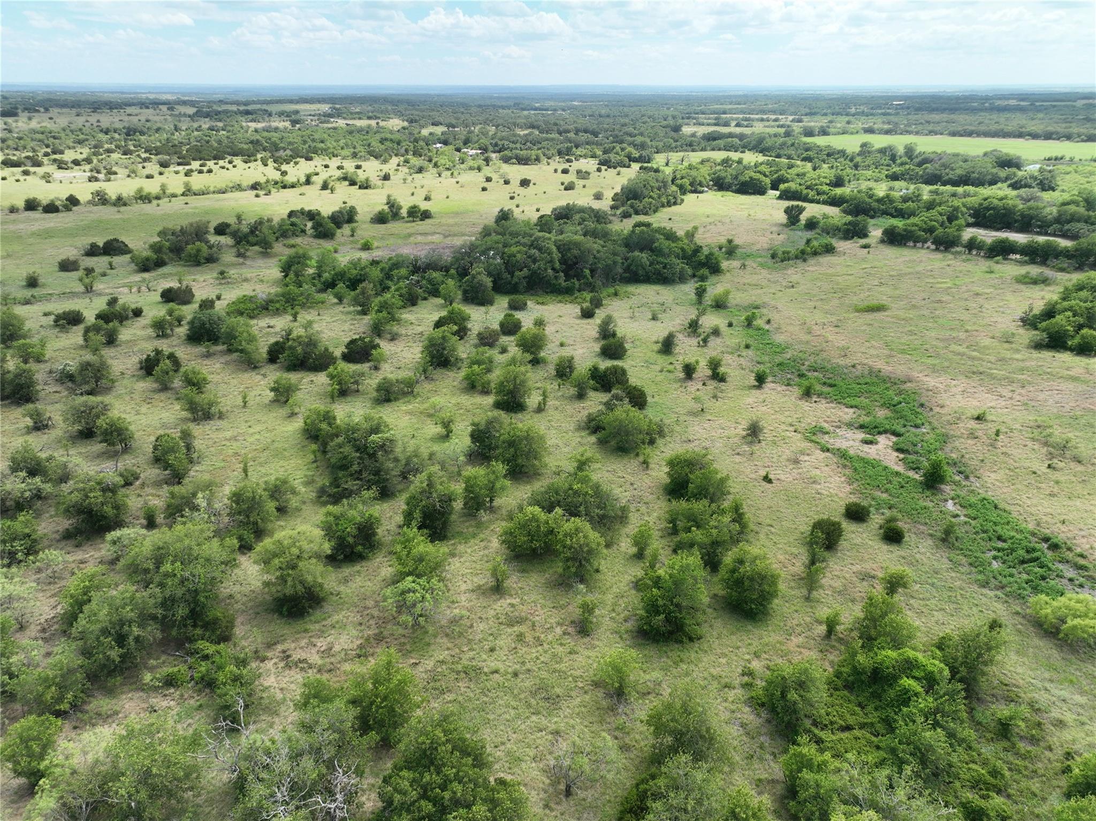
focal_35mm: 24
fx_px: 760
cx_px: 548
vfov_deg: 56.8
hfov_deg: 71.6
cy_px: 410
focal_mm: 12.29
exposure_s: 1/2000
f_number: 2.8
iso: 300
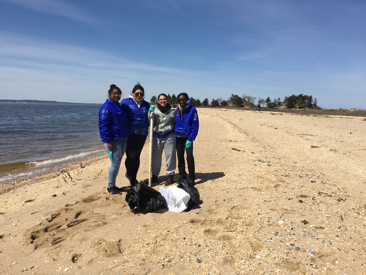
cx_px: 183
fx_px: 307
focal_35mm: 29
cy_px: 138
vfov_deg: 48.2
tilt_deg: -5.8
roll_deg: -0.9
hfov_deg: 61.7
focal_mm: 4.15
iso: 25
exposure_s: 1/2331
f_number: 2.2
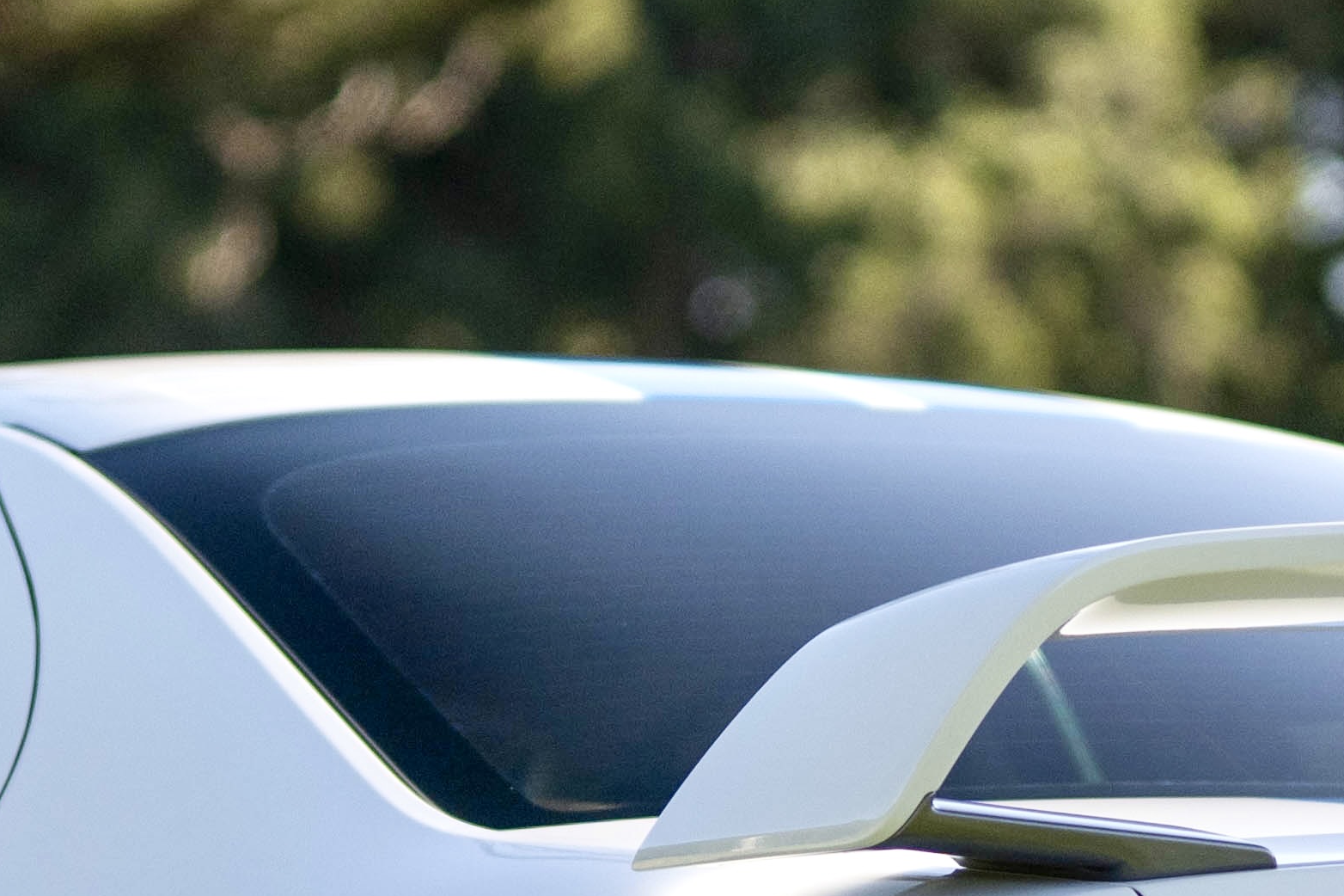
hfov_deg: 7.8
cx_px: 669
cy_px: 1148
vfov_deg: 5.2
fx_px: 9853
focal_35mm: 264
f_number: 1.2
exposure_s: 1/5000
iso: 125
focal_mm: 50
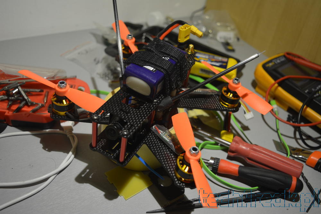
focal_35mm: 36
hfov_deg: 53.1
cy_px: 107
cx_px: 160
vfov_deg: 36.9
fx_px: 321
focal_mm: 24
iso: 400
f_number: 4
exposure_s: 1/60
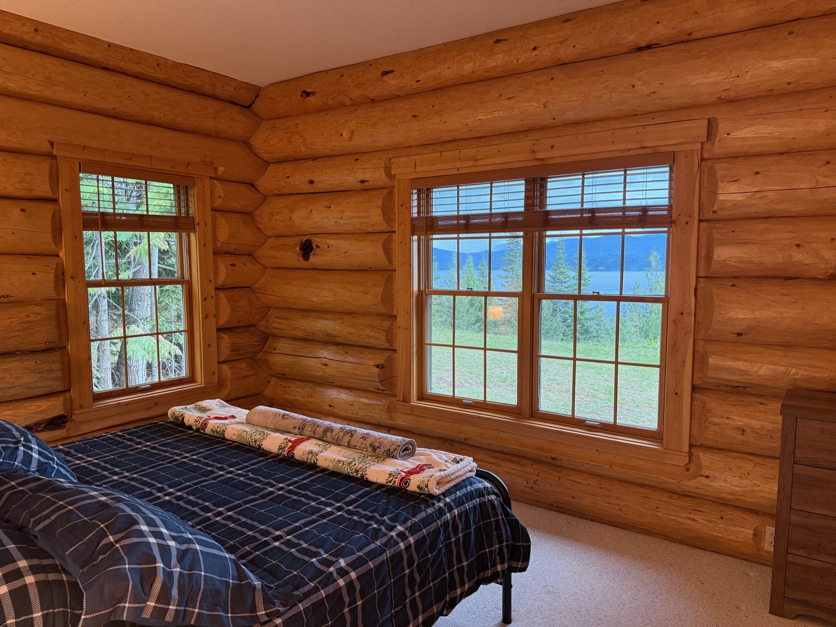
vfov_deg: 56.8
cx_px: 418
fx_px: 580
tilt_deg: -4.9
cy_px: 314
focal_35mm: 24
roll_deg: -0.2
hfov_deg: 71.6
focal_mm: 6.76
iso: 250
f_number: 1.78
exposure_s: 1/60
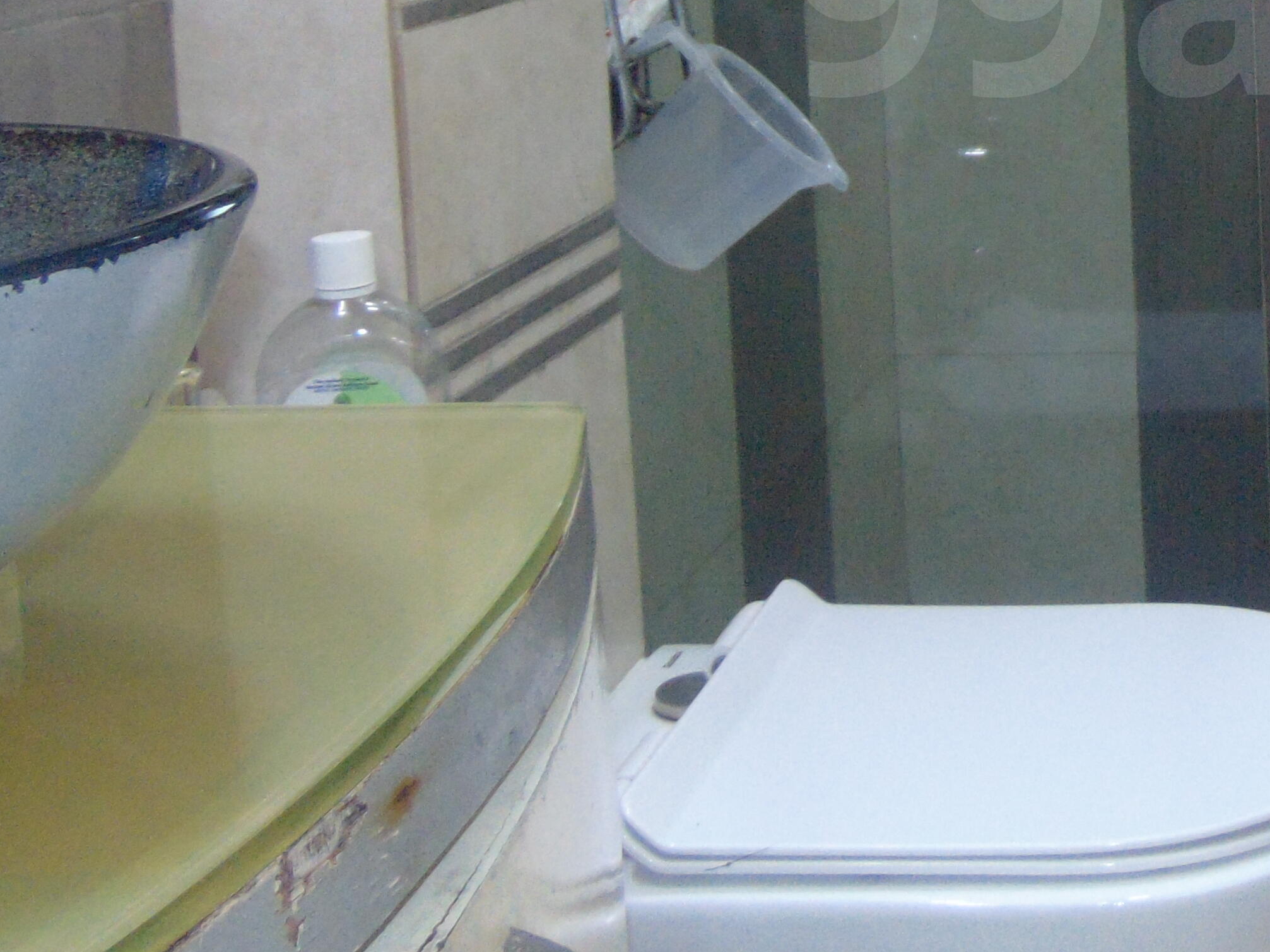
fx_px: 2348
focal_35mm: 64
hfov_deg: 28.1
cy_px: -9
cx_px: 1322
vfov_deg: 22.0
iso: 250
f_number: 3
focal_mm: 4.5
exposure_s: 1/30
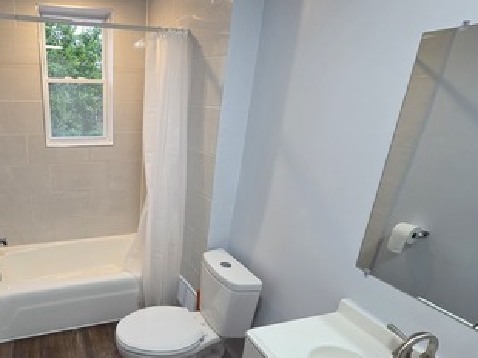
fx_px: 290
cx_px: 122
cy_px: 206
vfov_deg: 63.1
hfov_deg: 73.7
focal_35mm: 21
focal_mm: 2.2
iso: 200
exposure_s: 1/120
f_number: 2.2
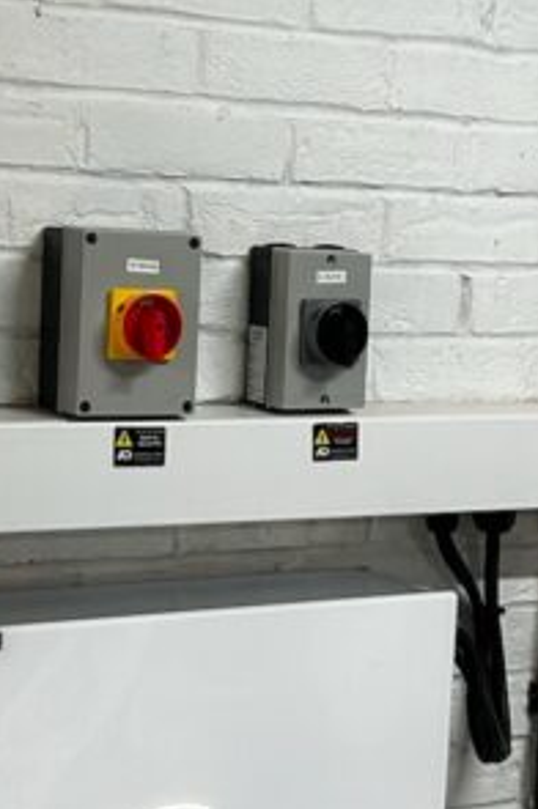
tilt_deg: -7.5
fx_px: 2112
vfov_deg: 21.7
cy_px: 431
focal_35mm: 94
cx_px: 406
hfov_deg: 14.5
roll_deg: -3.9
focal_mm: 5.7
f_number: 1.5
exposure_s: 1/100
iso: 80
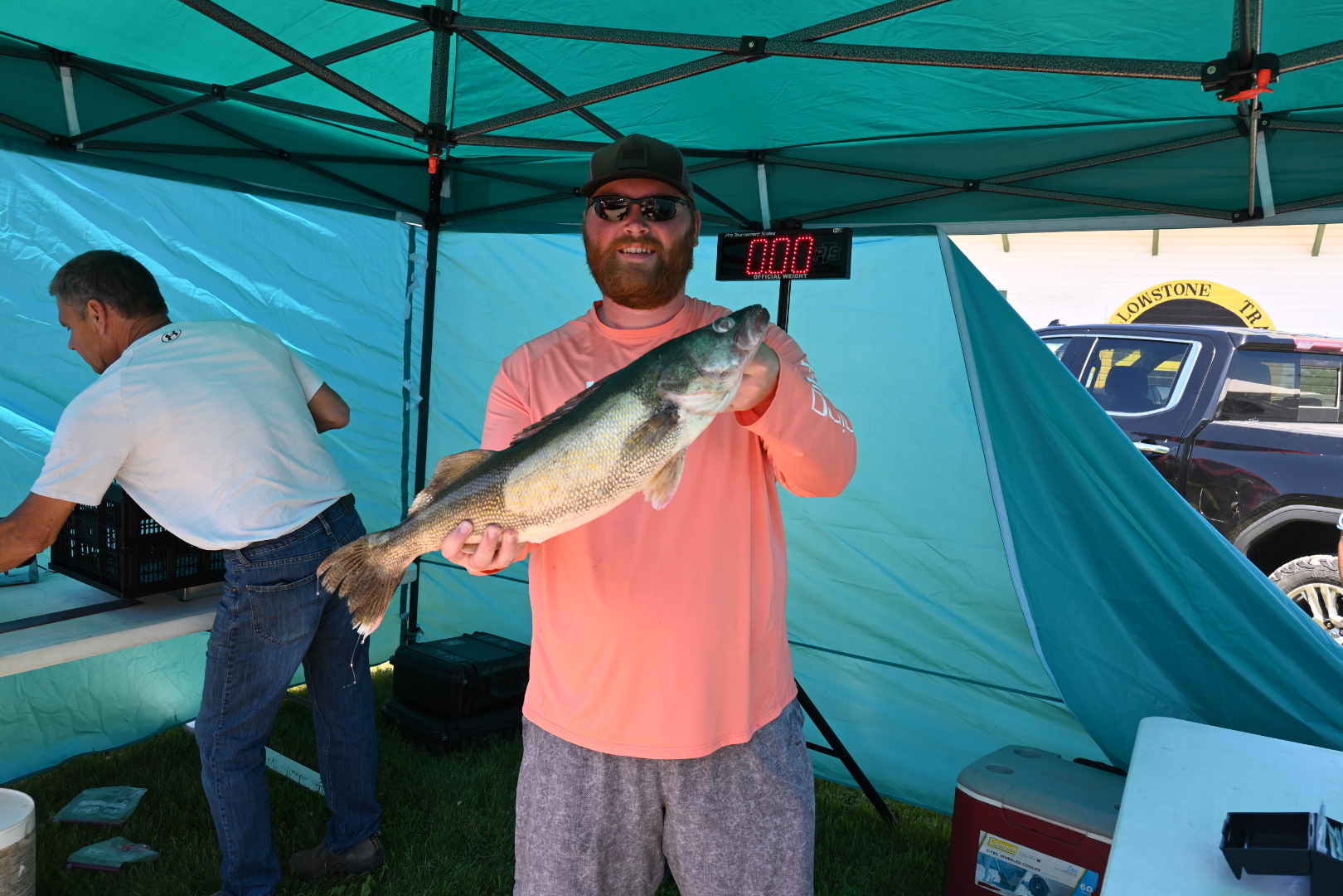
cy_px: 448
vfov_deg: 47.9
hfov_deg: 67.4
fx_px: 1007
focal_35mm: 27
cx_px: 672
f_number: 5
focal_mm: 18
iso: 200
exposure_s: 1/250
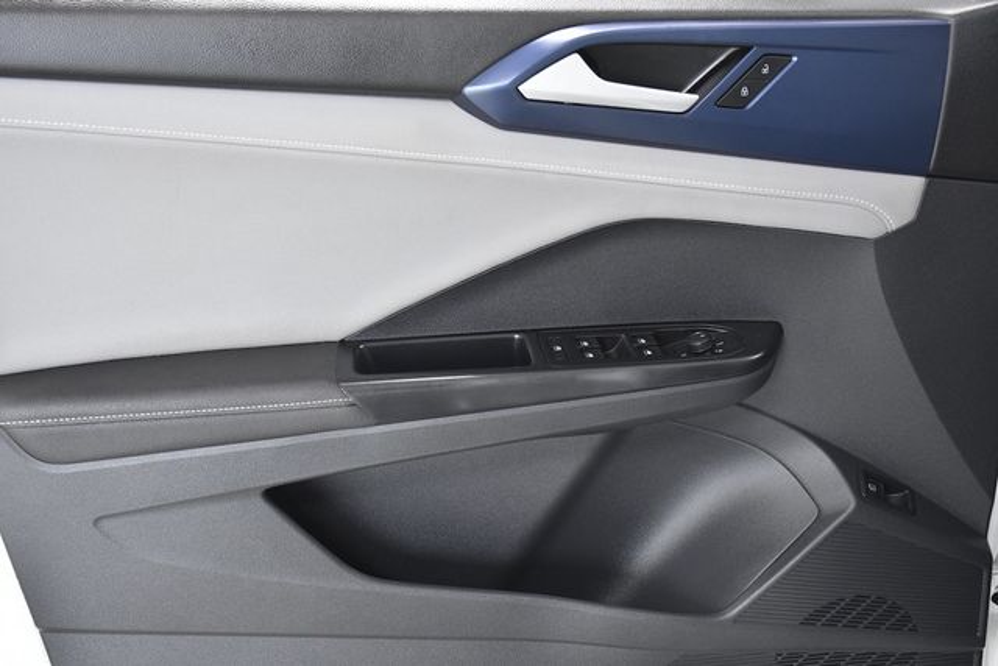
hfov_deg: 38.2
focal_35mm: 52
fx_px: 1442
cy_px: 333
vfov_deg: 26.0
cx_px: 499
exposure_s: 1/100
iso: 2000
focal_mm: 35
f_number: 5.6
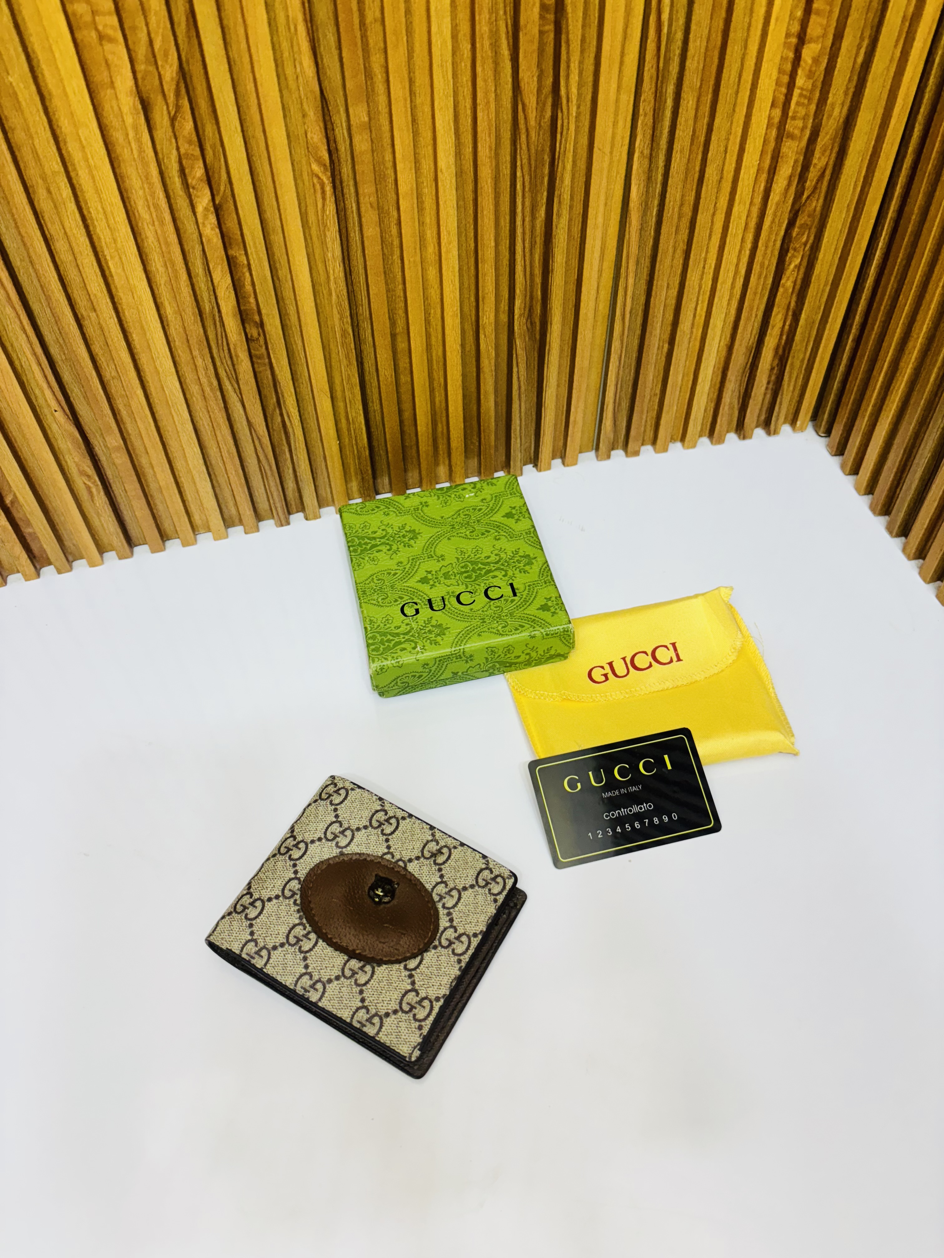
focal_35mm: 26
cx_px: 472
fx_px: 945
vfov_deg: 67.3
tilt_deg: -50.4
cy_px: 629
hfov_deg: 53.1
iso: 125
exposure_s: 1/100
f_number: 1.6
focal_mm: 5.96
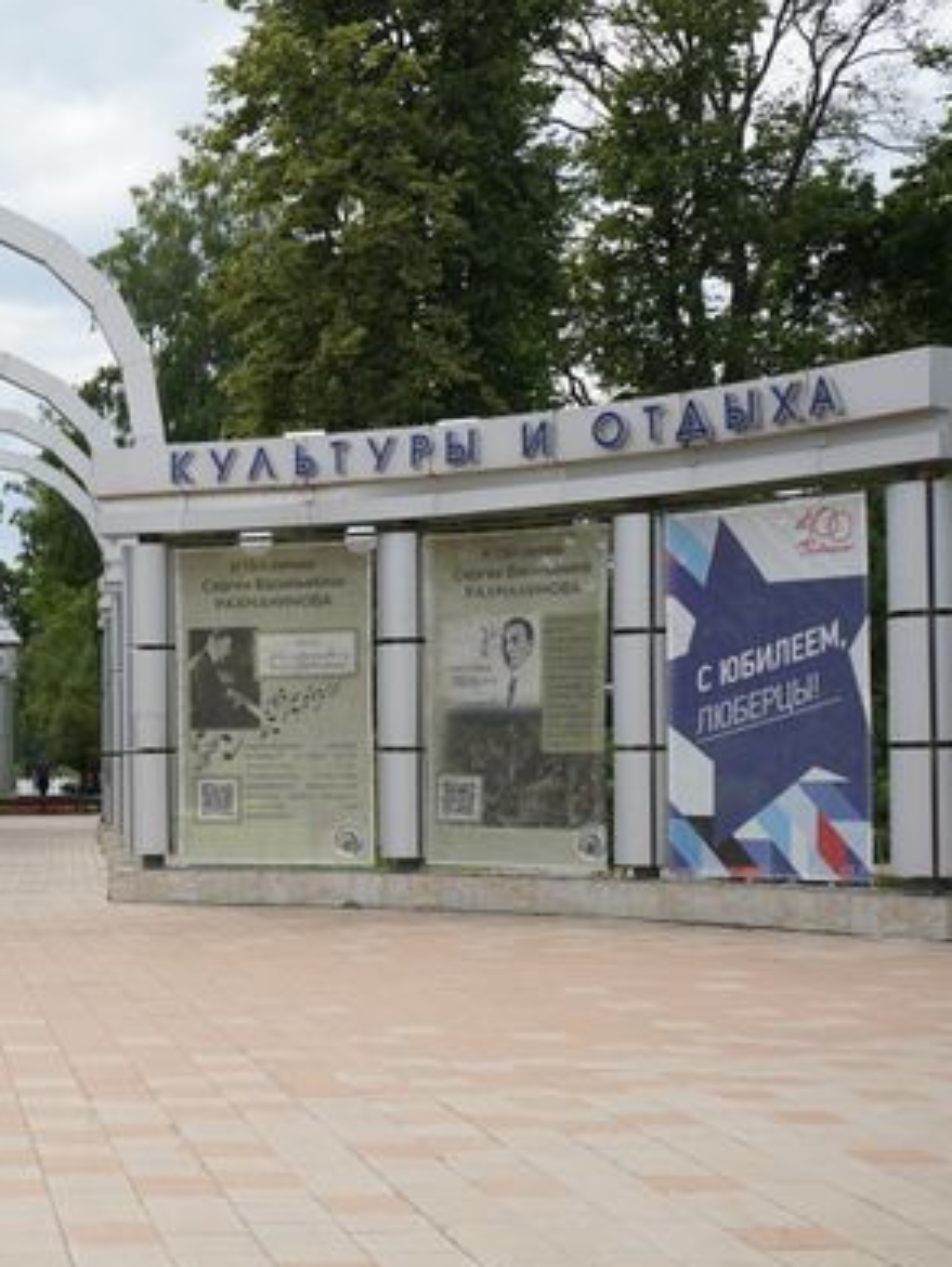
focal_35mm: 62
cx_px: -67
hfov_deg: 22.5
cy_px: 737
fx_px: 2271
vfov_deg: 31.1
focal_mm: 36
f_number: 5.6
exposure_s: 1/320
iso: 100
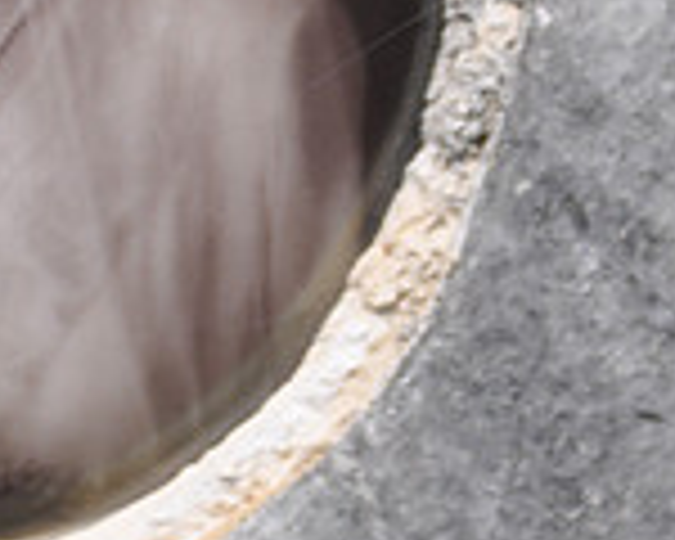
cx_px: 22
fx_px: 10668
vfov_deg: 2.9
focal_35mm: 534
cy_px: -115
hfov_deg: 3.6
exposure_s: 1/800
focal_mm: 98
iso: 200
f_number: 7.1
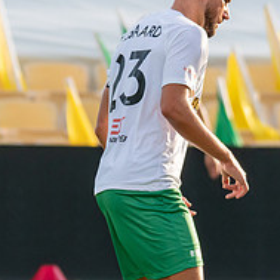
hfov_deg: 1.3
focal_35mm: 1302
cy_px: 224
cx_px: 178
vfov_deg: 1.3
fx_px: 11915
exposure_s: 1/1000
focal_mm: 320
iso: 560
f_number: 5.6
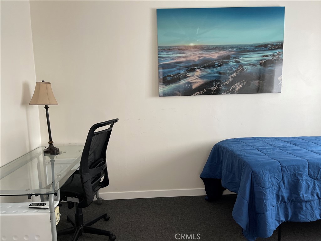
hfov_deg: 67.3
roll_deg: +1.0
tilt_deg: -8.3
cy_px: 120
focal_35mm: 26
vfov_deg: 53.1
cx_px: 160
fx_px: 241
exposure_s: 1/118
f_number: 1.6
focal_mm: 5.1
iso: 125
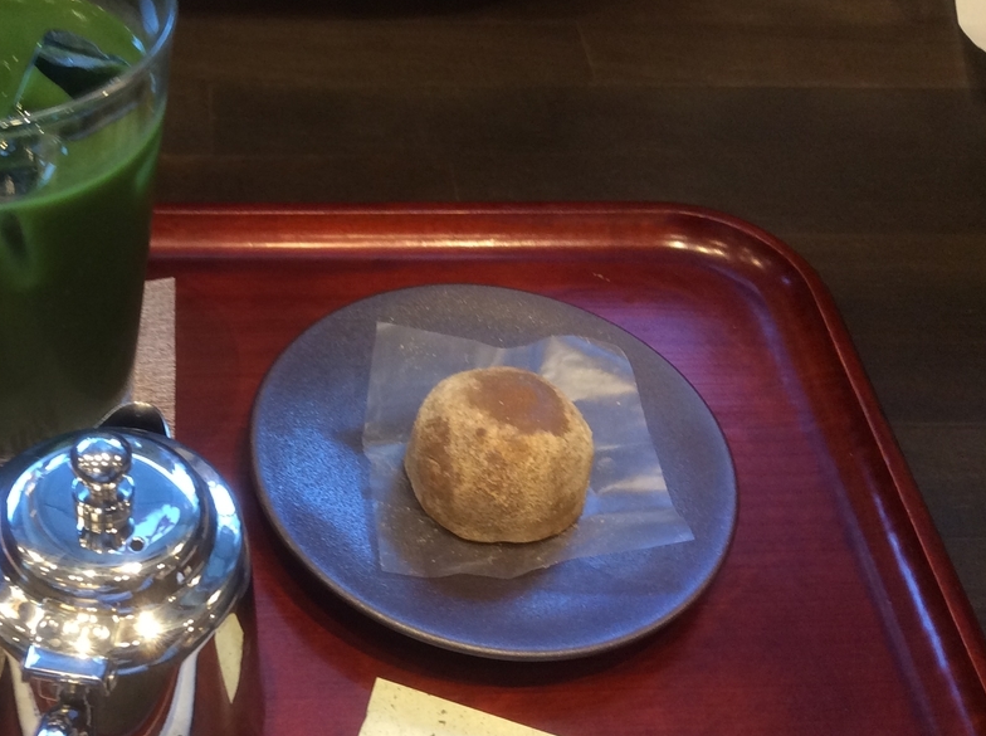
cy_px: 401
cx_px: 235
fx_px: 1393
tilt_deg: -48.2
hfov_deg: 37.9
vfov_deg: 29.6
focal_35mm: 49
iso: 64
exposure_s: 1/24
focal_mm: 3.3
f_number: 2.4
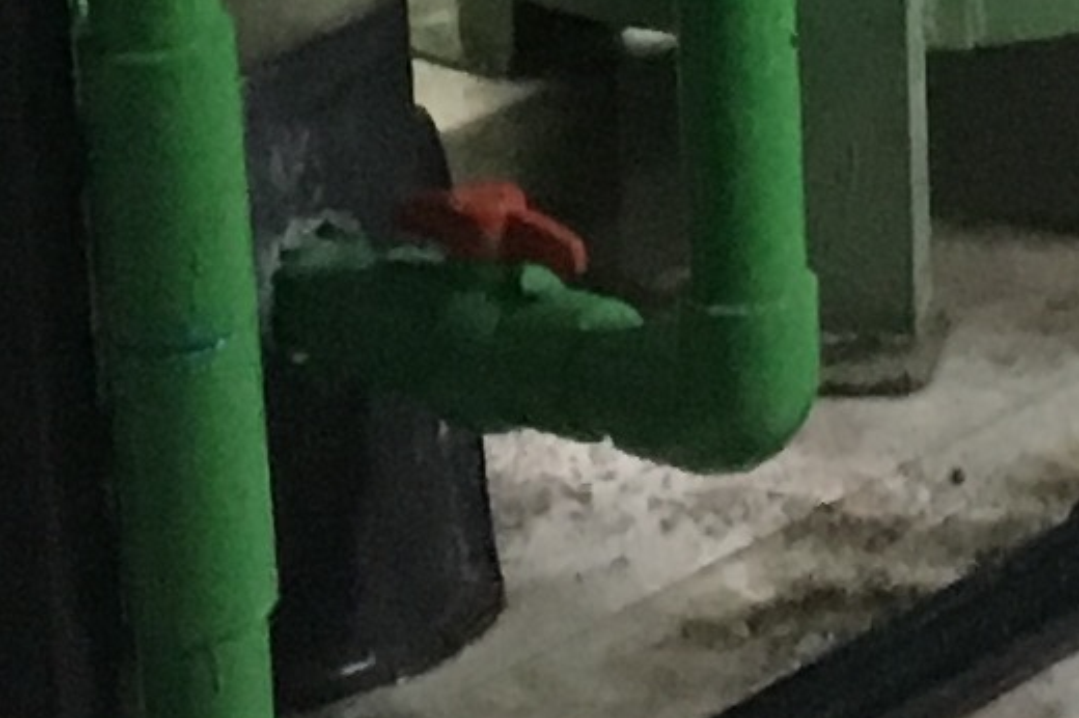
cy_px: -1096
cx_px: 1556
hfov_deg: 8.6
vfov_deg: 5.6
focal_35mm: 234
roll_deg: +0.8
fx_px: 7009
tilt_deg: -10.0
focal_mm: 4.15
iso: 400
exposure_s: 1/17
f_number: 2.2
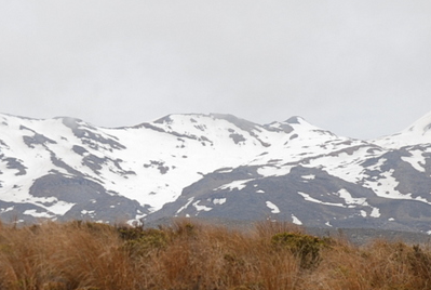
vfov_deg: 6.9
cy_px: 192
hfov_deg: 10.3
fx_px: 2400
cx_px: 170
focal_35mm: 200
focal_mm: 52
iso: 100
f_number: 6.3
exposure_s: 1/125
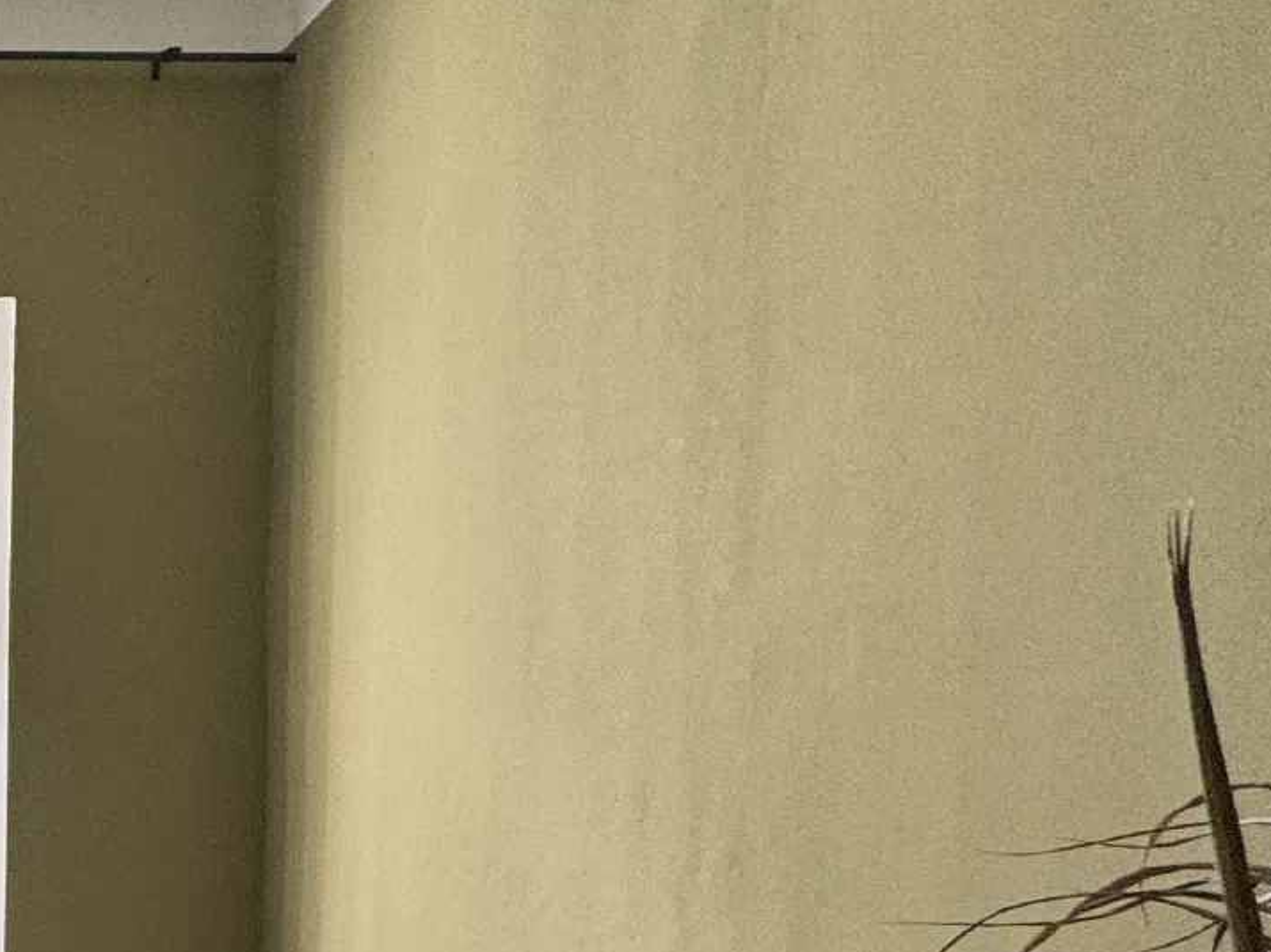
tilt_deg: -5.4
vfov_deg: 28.6
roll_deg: +0.4
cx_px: -466
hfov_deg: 30.1
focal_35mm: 47
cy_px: 986
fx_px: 1725
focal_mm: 2.22
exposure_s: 1/99
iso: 100
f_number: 2.2
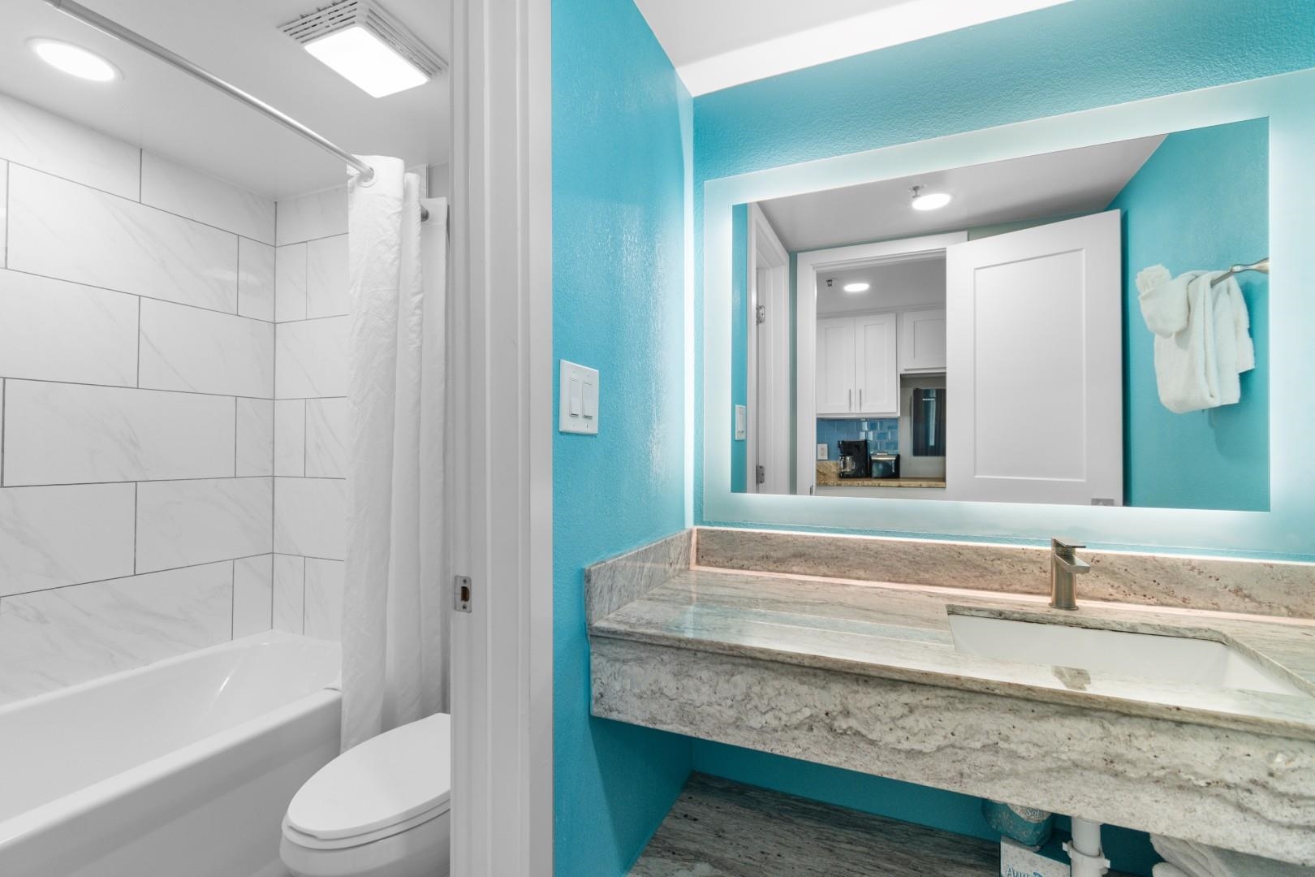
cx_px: 658
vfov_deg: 77.3
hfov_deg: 100.4
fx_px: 548
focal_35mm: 15
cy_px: 438
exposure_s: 1/40
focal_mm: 10
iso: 100
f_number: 4.5
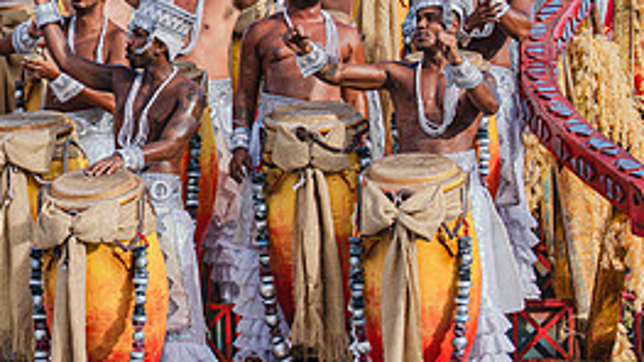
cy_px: 93
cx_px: -59
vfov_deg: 6.2
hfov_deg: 10.9
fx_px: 3347
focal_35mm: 196
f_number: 5.6
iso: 400
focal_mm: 85
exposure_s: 1/1600
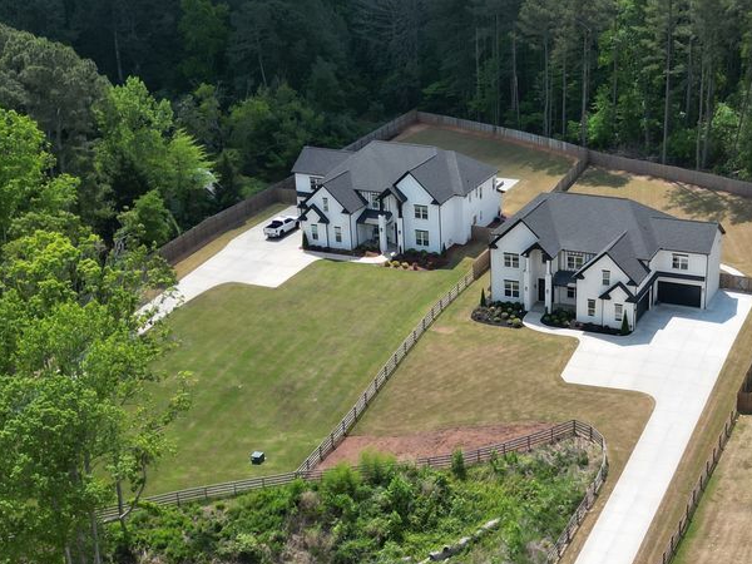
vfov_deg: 24.3
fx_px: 1303
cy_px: 354
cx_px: 535
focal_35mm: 60
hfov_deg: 31.8
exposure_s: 1/2500
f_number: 1.7
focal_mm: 6.72
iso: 130
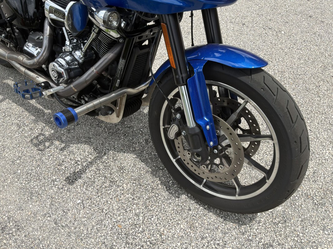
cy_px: 124
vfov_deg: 49.7
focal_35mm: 28
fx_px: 269
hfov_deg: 63.4
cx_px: 166
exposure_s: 1/1035
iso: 25
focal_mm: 3
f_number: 1.8
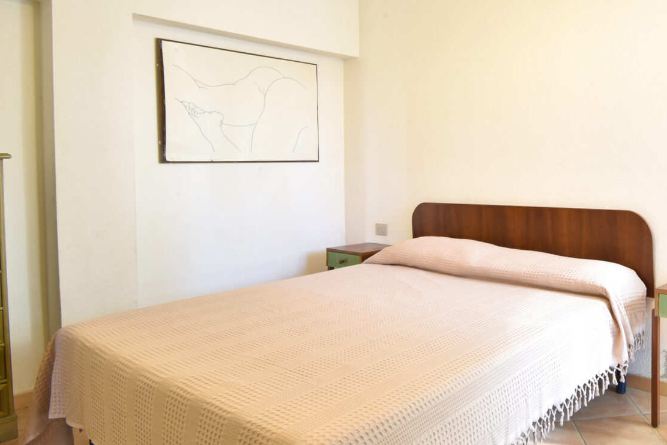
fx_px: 500
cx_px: 532
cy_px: 179
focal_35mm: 27
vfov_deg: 47.7
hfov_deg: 61.9
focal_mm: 10
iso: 100
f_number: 4.5
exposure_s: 1/2
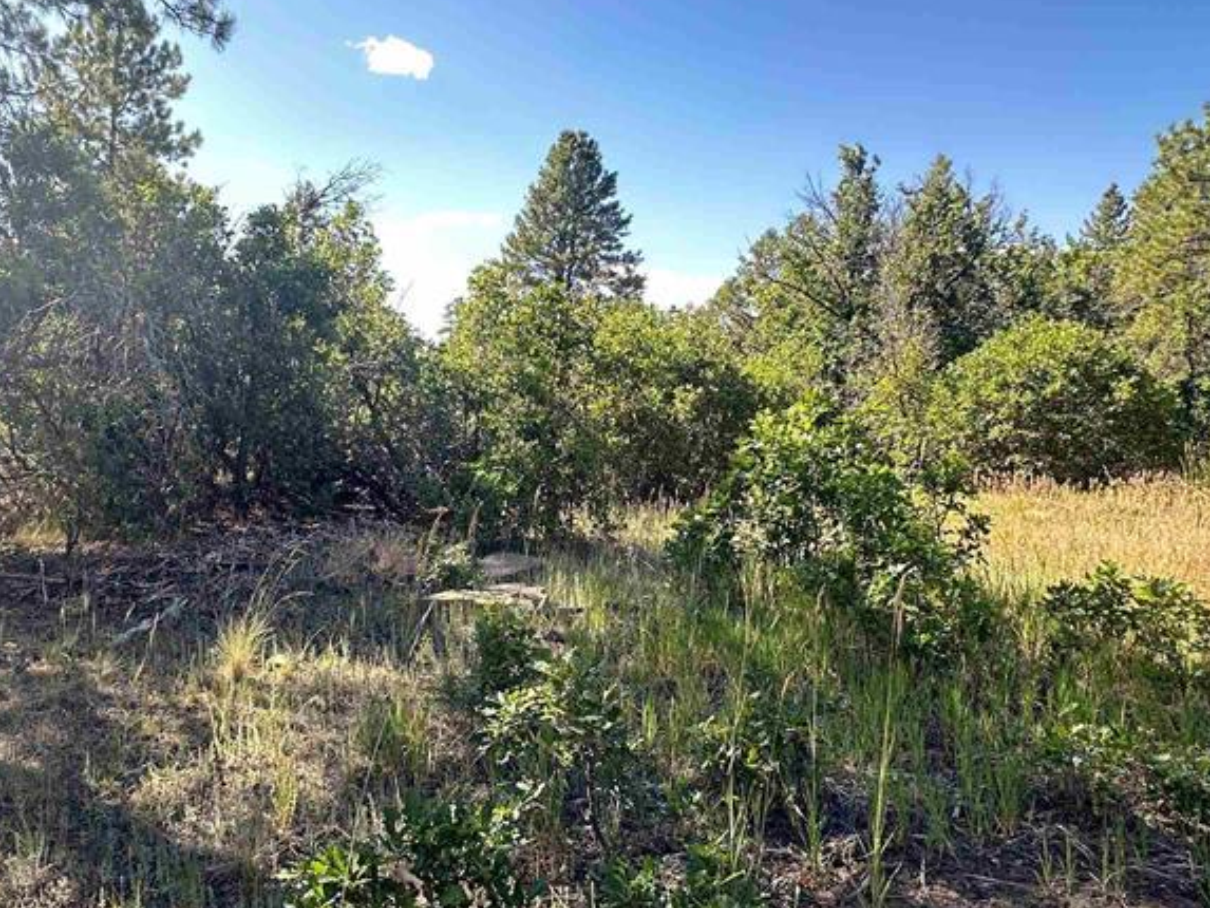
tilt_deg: -5.4
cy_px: 473
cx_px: 450
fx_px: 874
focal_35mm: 25
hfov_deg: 68.2
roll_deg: -2.0
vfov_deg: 54.9
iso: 40
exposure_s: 1/148
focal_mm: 2.22
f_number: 2.2
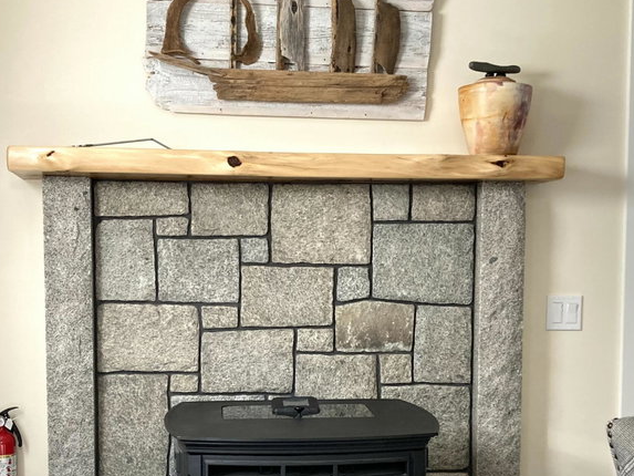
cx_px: 283
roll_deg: +0.3
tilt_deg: -4.8
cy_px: 358
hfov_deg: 38.1
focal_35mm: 50
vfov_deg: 28.7
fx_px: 916
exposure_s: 1/60
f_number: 1.8
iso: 100
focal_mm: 3.99
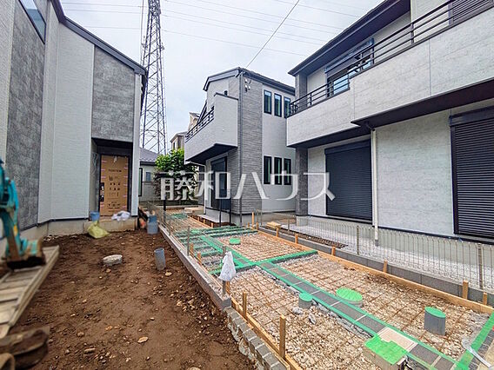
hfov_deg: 102.1
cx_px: 247
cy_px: 185
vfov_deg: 85.7
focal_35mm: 14
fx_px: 200
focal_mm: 1.83
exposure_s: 1/2188
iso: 52
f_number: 2.2
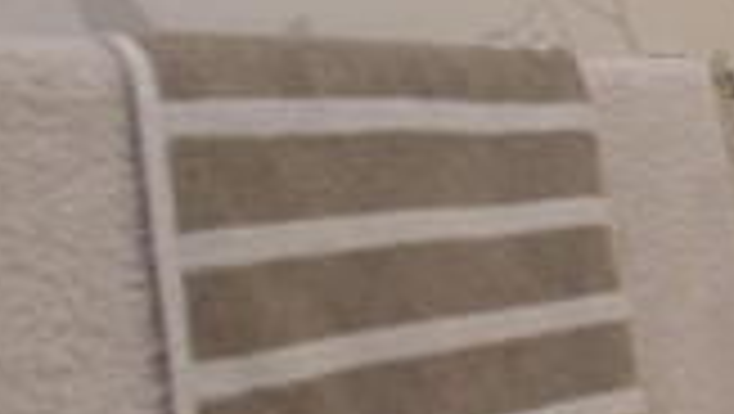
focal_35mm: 63
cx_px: 1369
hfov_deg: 20.8
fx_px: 1227
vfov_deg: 19.2
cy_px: 202
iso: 200
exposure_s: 1/60
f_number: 5
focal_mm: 10
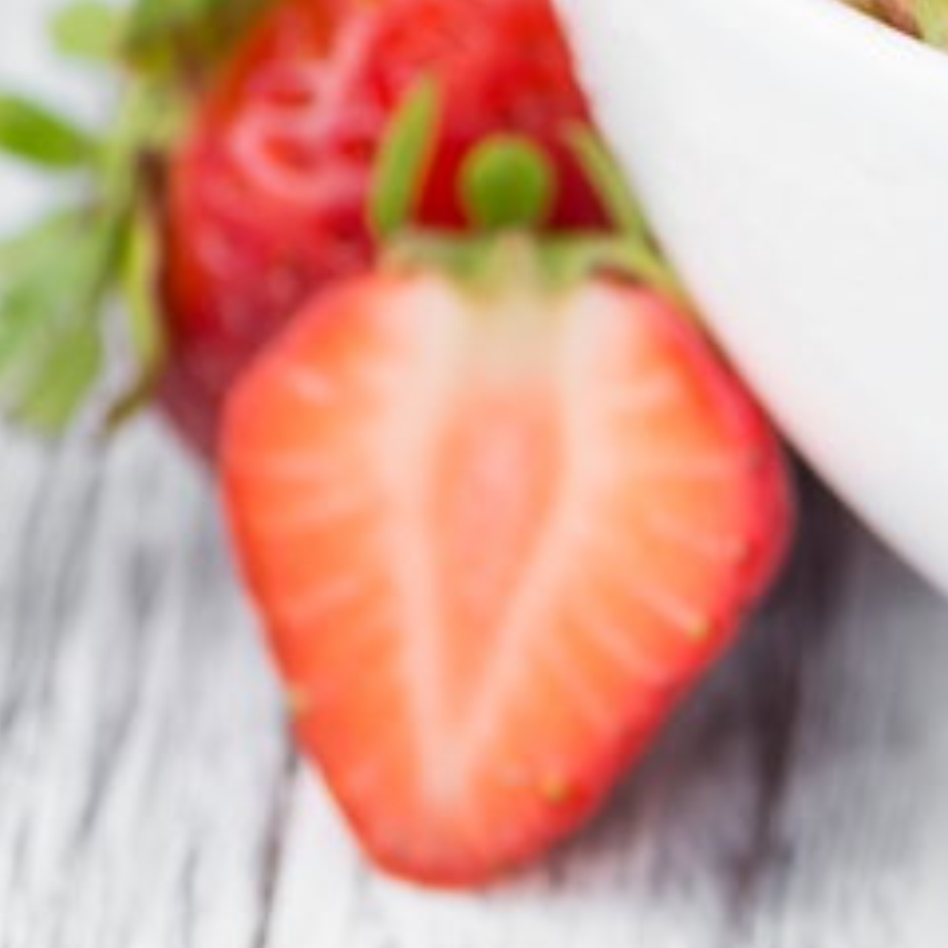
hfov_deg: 3.9
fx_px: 13819
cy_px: -255
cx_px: 2097
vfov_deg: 3.9
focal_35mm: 446
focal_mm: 105
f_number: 6.3
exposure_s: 1/100
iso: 250
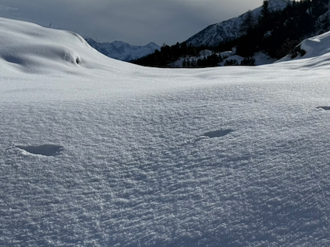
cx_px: 370
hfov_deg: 25.0
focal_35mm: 72
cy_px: 54
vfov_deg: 20.2
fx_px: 686
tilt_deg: +2.4
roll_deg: -2.4
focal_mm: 6.76
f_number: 1.78
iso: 64
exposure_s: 1/22727
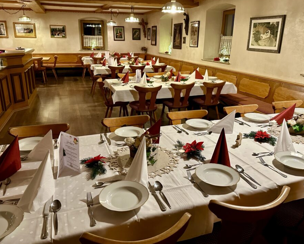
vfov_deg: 53.2
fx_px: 243
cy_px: 116
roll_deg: -0.6
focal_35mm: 27
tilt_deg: -17.9
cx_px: 150
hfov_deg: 64.0
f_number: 1.78
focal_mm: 6.86
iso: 500
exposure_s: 1/50
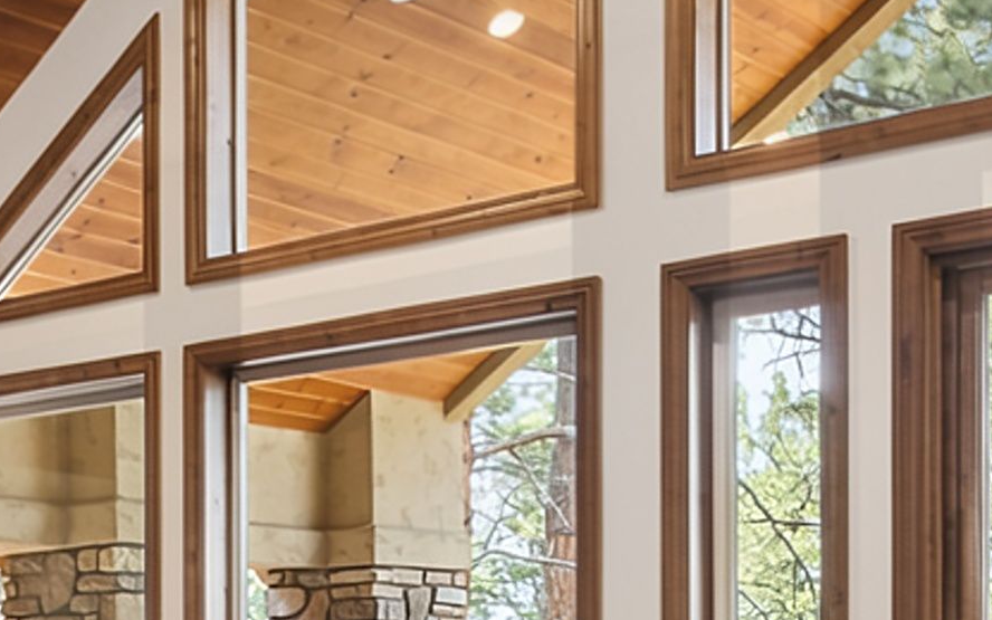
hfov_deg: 27.8
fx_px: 1974
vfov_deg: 17.1
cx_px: 228
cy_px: 733
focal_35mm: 73
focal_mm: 15
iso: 1000
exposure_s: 1/30
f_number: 9
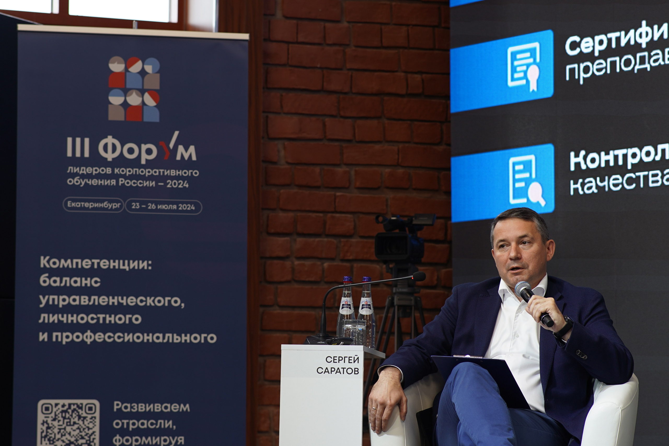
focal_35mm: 127
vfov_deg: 10.8
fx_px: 2360
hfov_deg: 16.1
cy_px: 223
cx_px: 334
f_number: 2.8
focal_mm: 85
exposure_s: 1/80
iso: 160
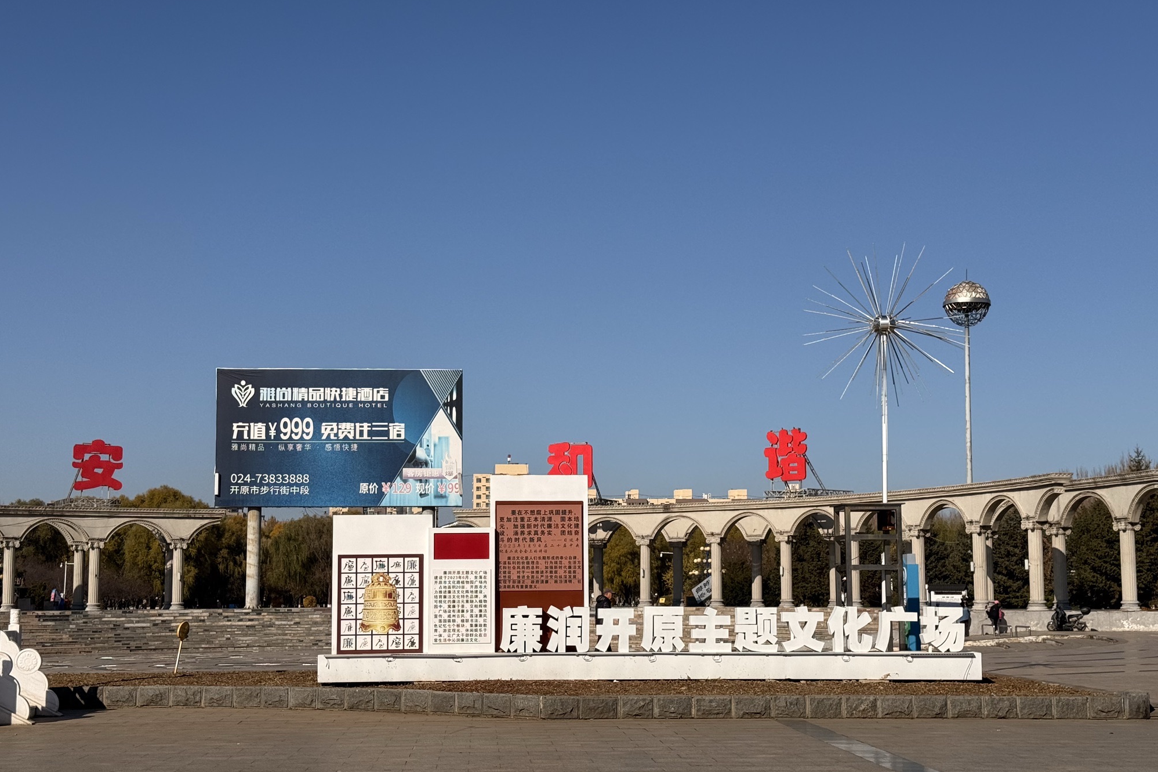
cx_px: 579
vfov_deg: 27.0
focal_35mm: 50
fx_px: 1608
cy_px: 426
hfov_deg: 39.6
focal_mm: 6.76
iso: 64
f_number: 1.78
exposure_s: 1/8772
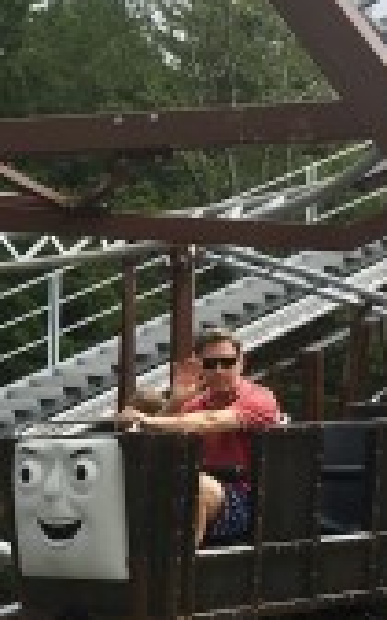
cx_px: -162
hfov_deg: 11.5
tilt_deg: +8.1
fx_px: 1856
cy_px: 266
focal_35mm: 110
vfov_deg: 18.9
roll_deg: -1.4
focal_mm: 4.15
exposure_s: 1/2198
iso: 25
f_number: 2.2
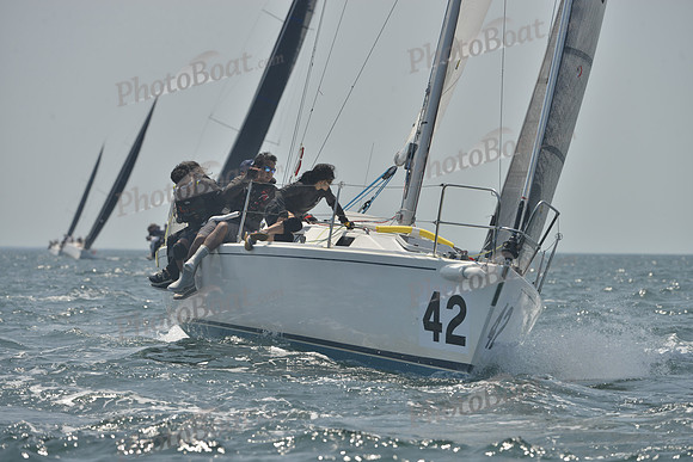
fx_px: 4621
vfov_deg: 5.7
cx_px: 346
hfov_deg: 8.6
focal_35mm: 240
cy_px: 231
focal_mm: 240
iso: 280
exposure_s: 1/1250
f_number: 8
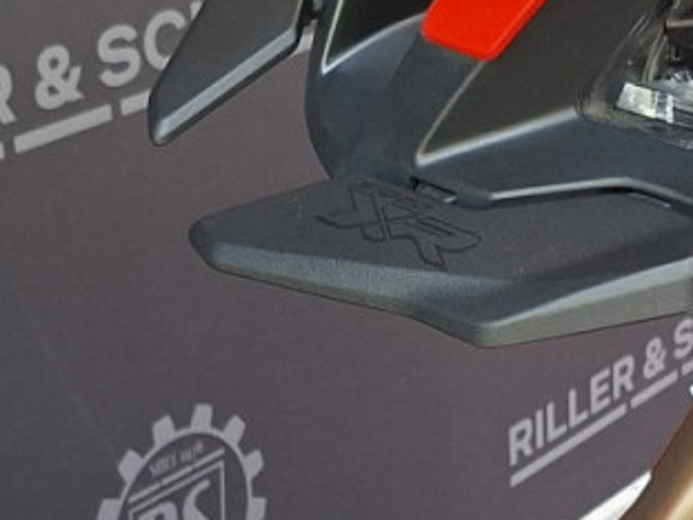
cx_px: 769
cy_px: 709
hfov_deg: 16.2
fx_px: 2362
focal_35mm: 118
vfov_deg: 12.1
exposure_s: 1/120
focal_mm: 5.54
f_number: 1.8
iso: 250
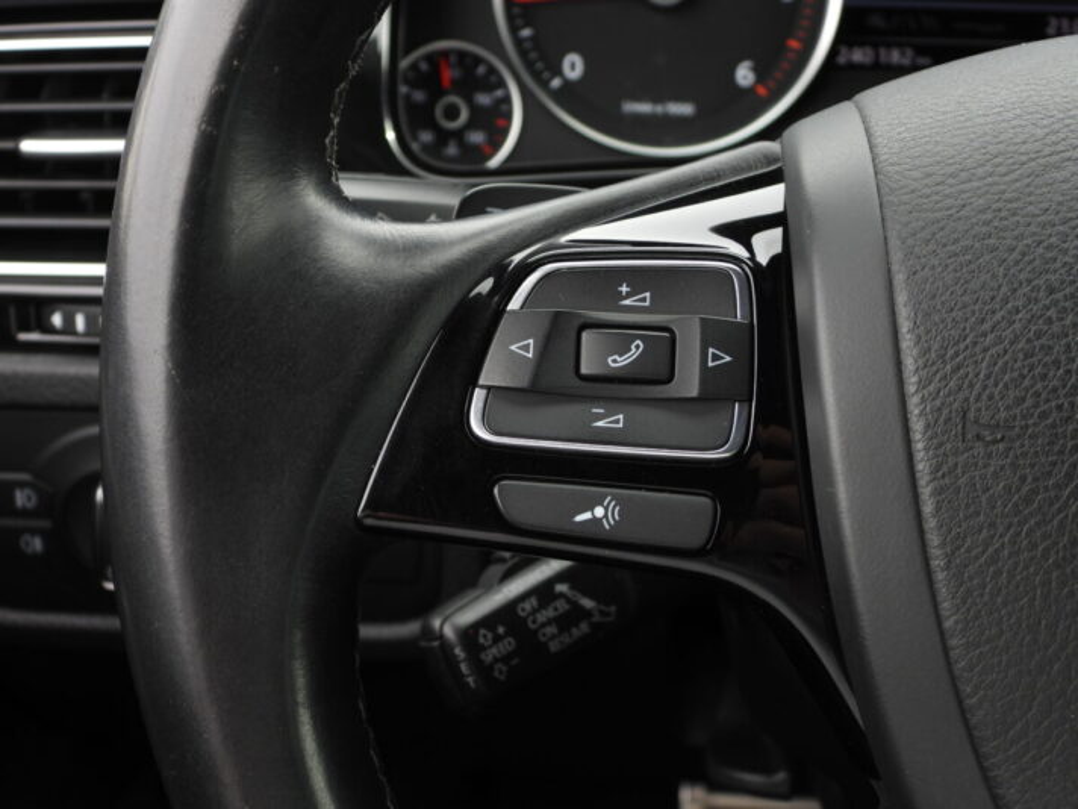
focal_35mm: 50
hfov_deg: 38.2
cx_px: 539
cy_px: 404
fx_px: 1557
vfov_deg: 29.1
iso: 100
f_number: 3.2
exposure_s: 1/125
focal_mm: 9
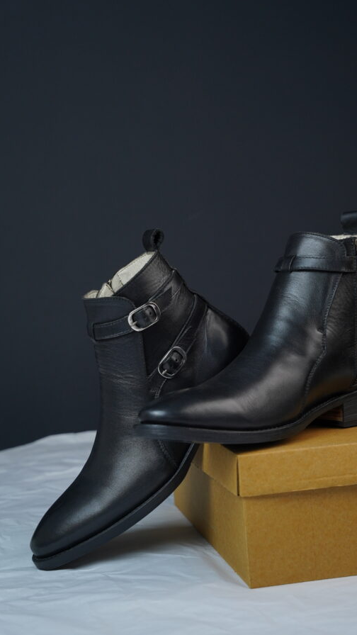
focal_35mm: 61
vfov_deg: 34.4
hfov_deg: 19.7
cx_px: 200
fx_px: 1026
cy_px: 318
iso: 500
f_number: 5.6
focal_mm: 57.9
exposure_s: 1/200
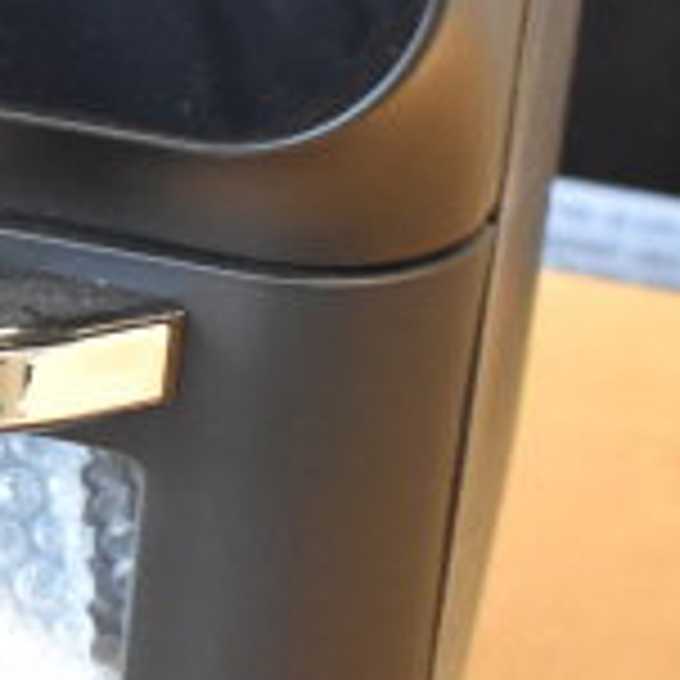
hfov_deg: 9.7
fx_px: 3778
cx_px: -603
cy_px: -7
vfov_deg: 10.2
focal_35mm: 170
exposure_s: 1/40
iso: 2800
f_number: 3.8
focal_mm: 22
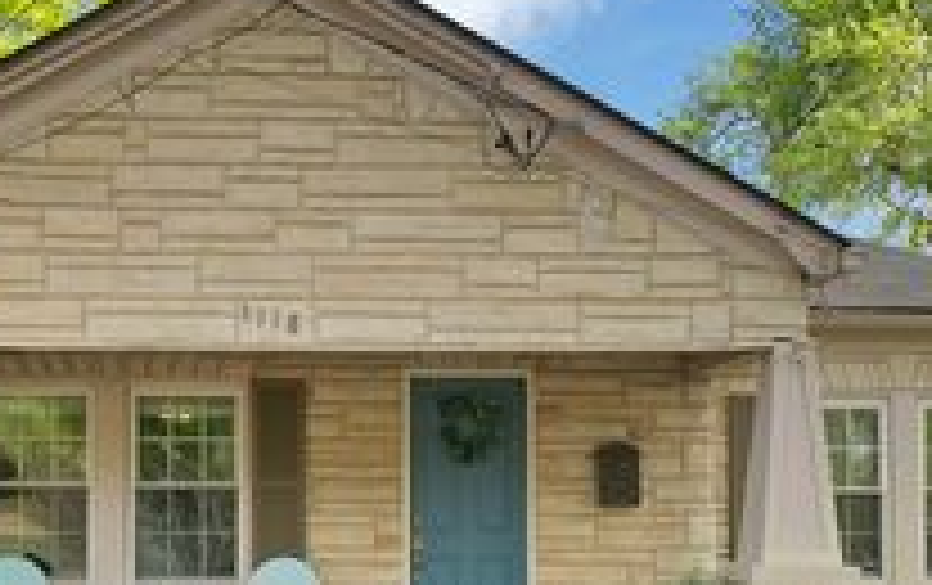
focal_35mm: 59
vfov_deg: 21.8
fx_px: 1501
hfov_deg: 34.3
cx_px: 342
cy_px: 468
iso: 640
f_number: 9
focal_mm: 24
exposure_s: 1/125
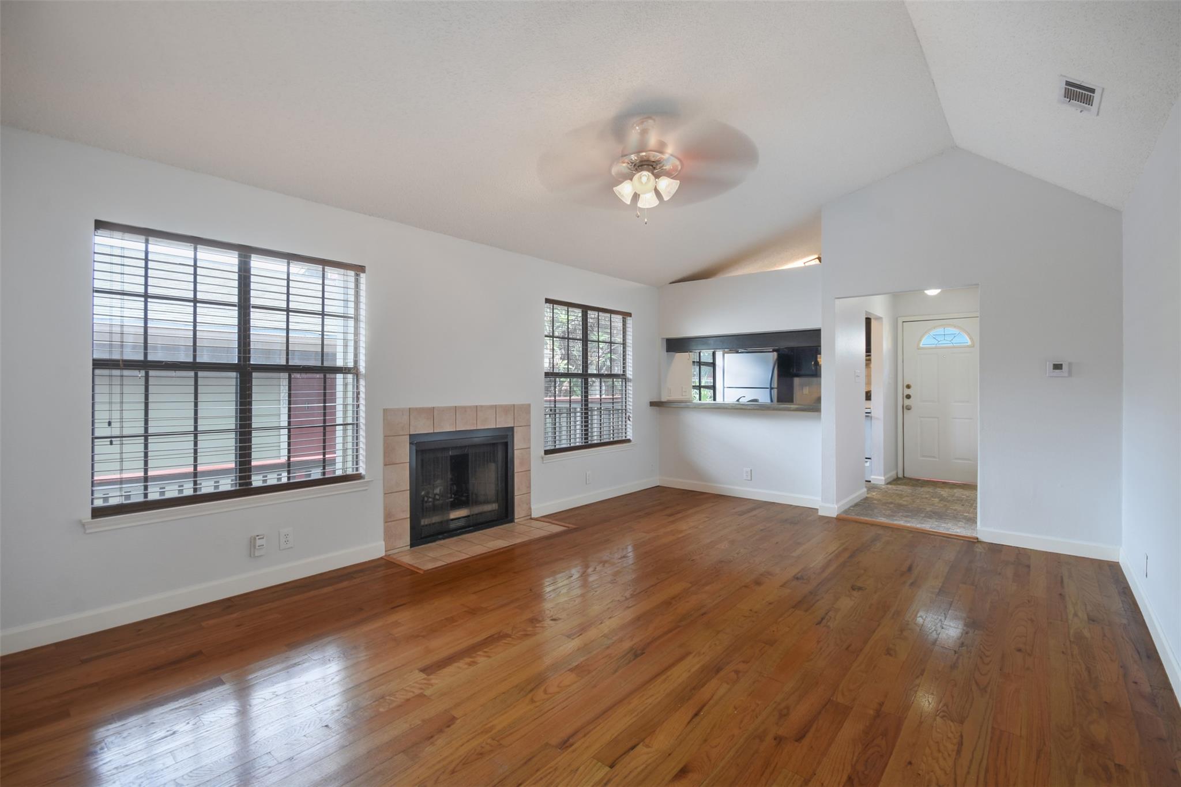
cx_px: 590
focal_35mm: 15
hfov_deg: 100.4
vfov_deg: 77.3
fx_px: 492
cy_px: 394
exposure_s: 1/4
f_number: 8
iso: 200
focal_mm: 10
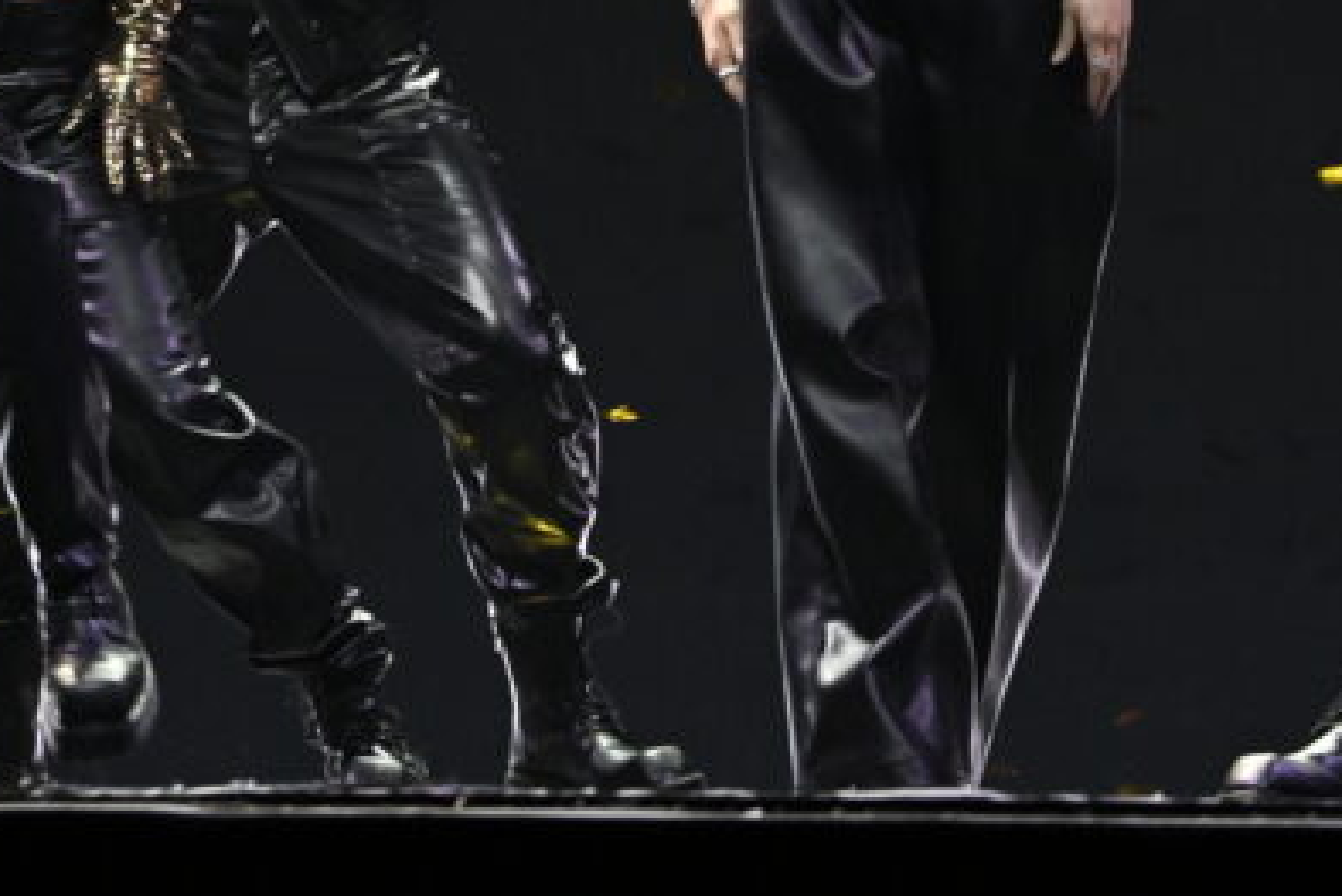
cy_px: -261
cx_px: 821
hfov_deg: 3.2
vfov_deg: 2.1
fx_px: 24201
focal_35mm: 649
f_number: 5.6
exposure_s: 1/320
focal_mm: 250
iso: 5000
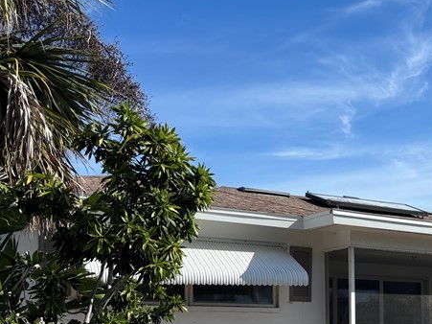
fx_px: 736
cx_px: 459
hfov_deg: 29.8
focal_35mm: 59
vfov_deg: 23.8
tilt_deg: +1.5
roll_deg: +0.7
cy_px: 319
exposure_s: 1/3937
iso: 50
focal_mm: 5.96
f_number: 1.6
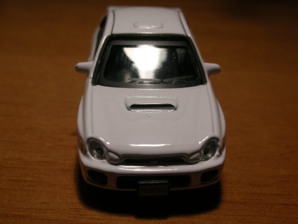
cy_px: 112
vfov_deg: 27.5
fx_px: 456
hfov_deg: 36.2
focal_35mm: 53
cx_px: 149
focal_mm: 8.8
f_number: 3.7
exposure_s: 1/28.2
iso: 50
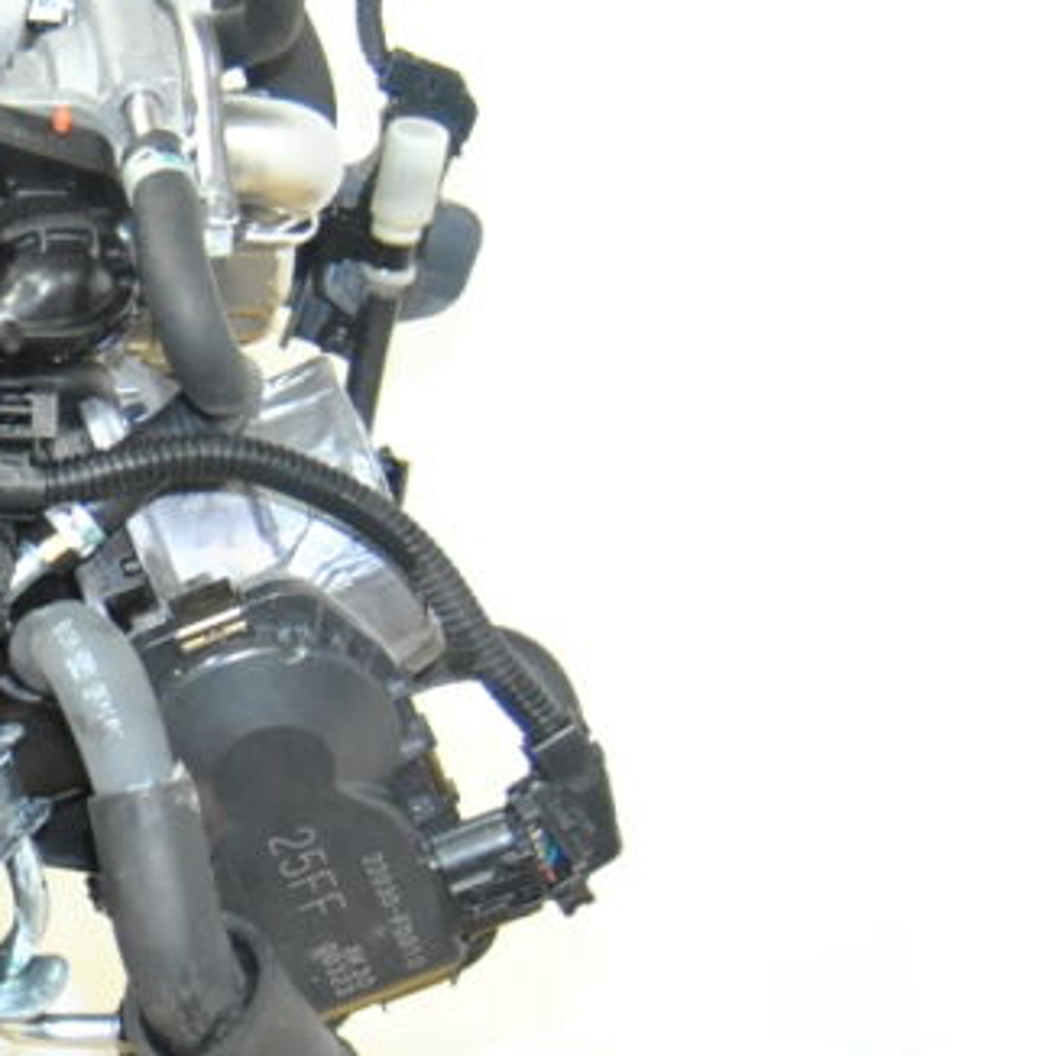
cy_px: 724
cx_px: -758
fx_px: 5626
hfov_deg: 10.2
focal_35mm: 163
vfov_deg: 10.7
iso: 800
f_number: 5
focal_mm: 26
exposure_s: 1/60
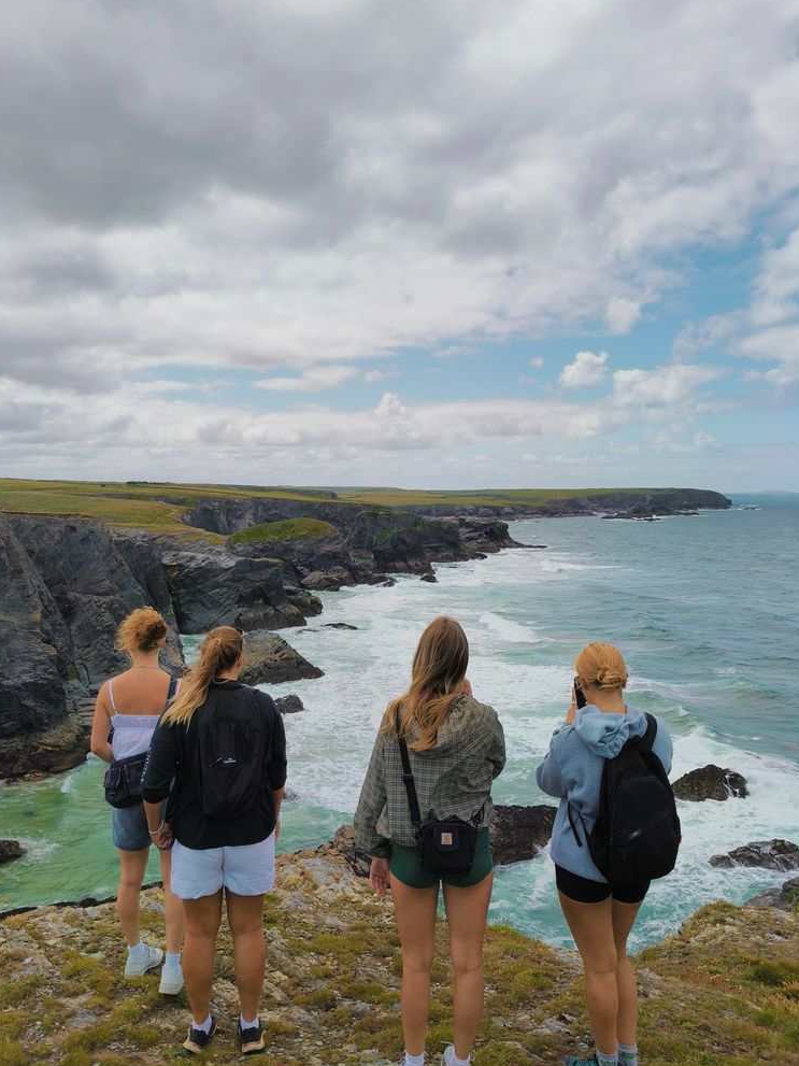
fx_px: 862
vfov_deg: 63.4
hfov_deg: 49.7
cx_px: 389
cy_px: 516
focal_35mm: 28
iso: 100
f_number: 1.8
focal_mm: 4.84
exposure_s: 1/5000
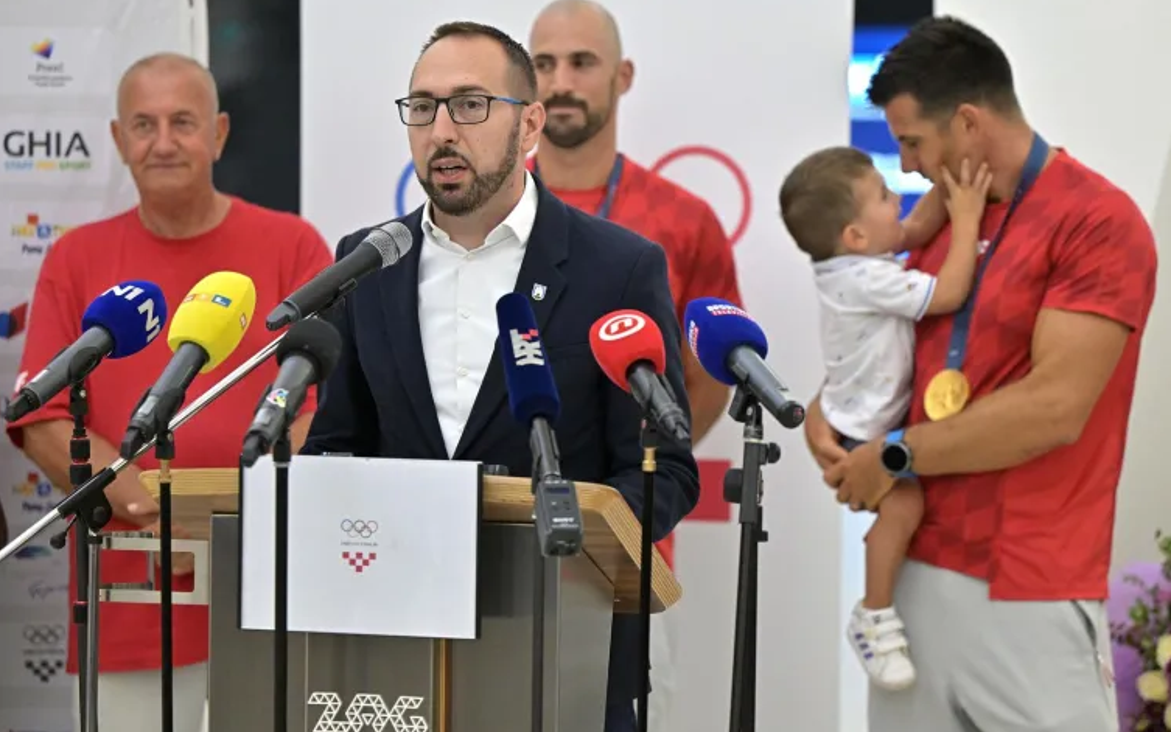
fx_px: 3320
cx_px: 582
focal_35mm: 104
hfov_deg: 20.0
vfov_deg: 12.6
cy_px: 350
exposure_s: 1/200
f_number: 2.8
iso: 2500
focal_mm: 101
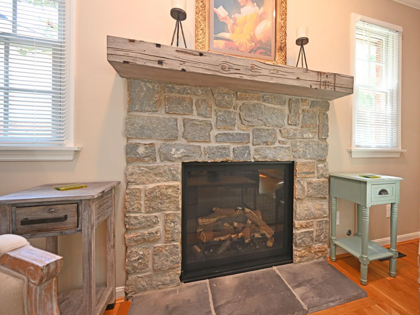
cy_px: 150
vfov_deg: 78.0
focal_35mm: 16
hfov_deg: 93.7
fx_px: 194
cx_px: 243
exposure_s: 1/60
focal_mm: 14
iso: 450
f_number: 4
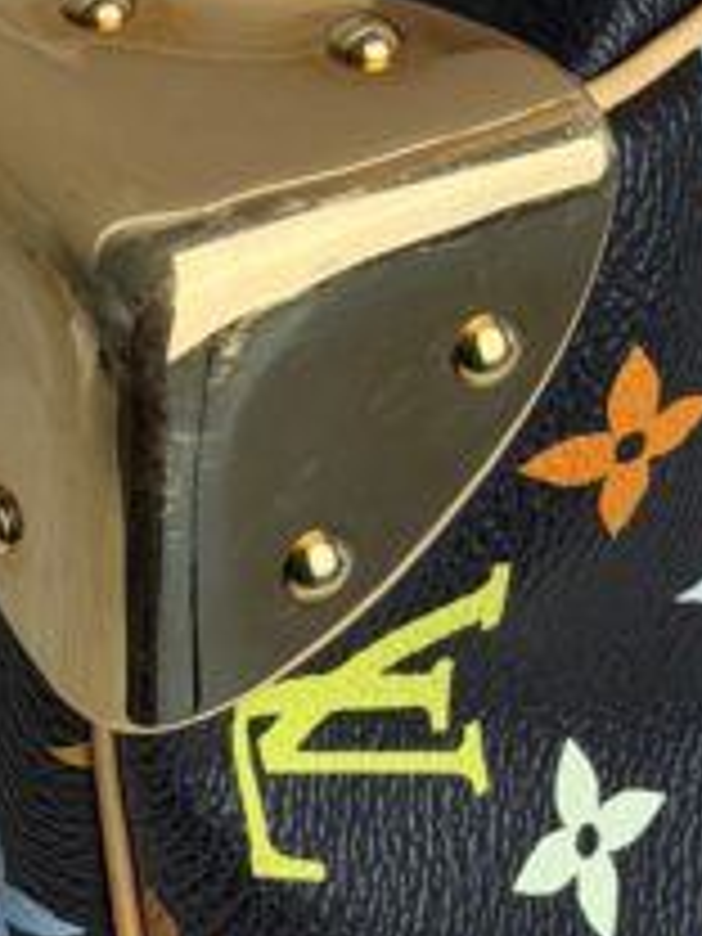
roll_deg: +3.2
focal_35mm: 185
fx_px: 5002
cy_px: 306
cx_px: 220
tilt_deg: -41.8
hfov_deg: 8.0
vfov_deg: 10.7
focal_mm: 6.76
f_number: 1.78
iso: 50
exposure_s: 1/135
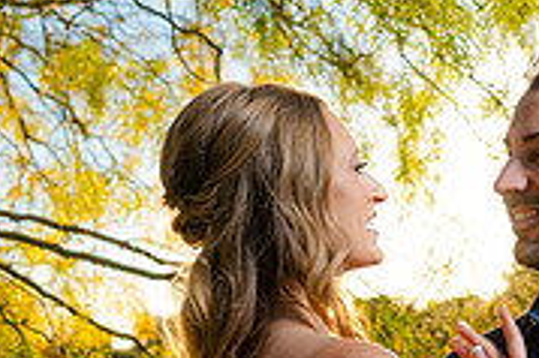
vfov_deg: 14.5
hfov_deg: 21.7
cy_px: 170
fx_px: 1406
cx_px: 274
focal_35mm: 94
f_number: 4
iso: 50
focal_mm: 29
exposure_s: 1/250
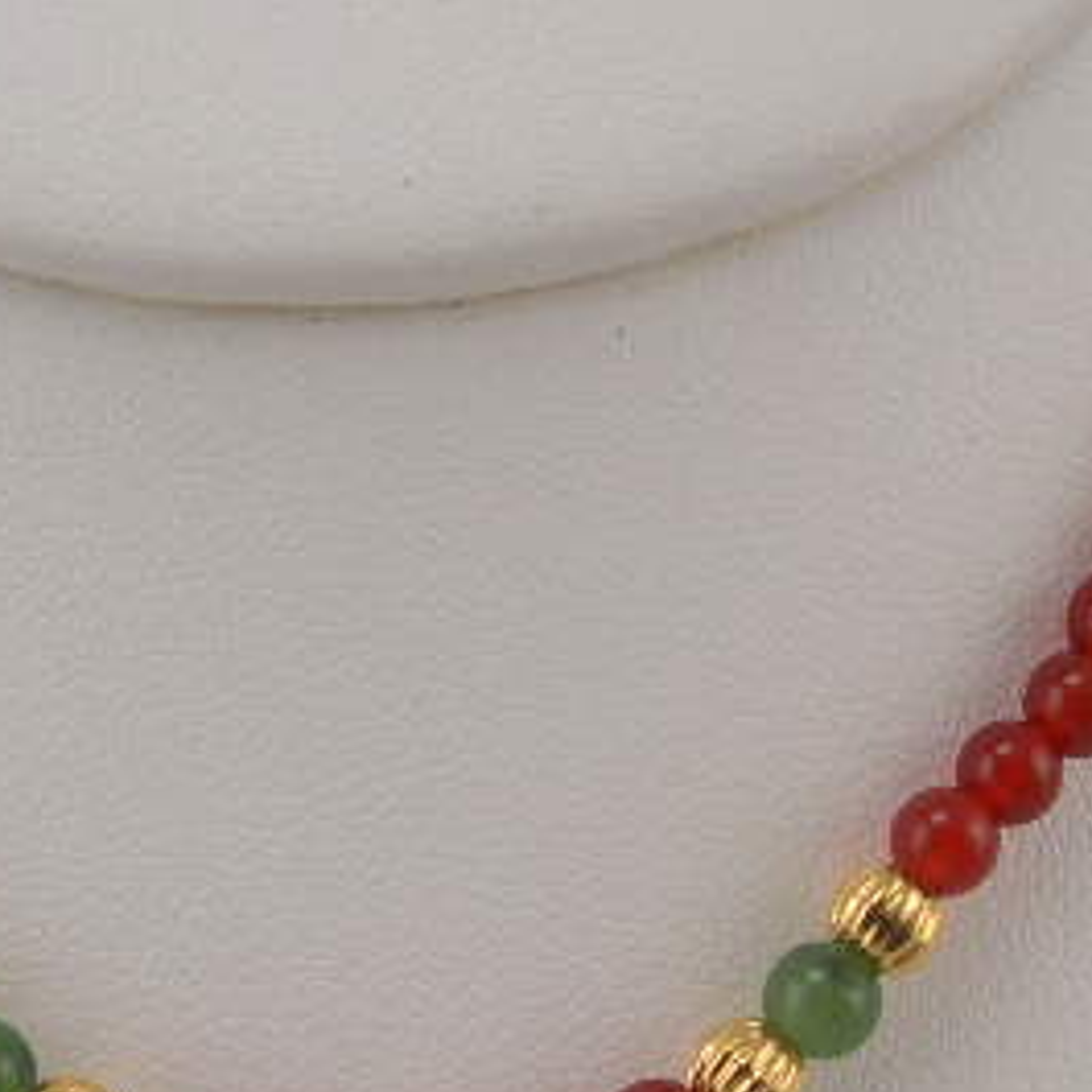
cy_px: 919
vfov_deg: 21.1
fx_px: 2891
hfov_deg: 21.3
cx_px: 338
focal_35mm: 81
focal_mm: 8
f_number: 7.6
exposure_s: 1/144
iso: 100
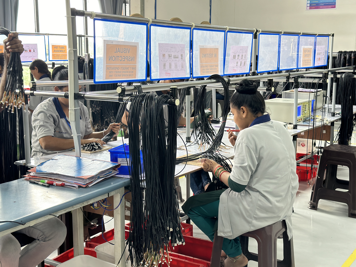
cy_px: 134
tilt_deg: -9.4
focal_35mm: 48
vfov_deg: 30.3
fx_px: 494
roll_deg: -0.3
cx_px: 178
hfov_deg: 39.7
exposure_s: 1/100
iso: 160
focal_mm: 6.86
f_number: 1.78
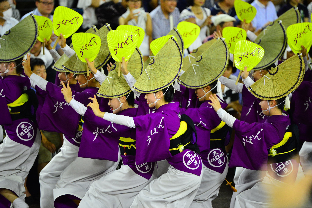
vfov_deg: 6.9
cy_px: 104
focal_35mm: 200
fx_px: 1734
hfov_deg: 10.3
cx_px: 156
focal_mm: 200
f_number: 2.8
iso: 3200
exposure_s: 1/500
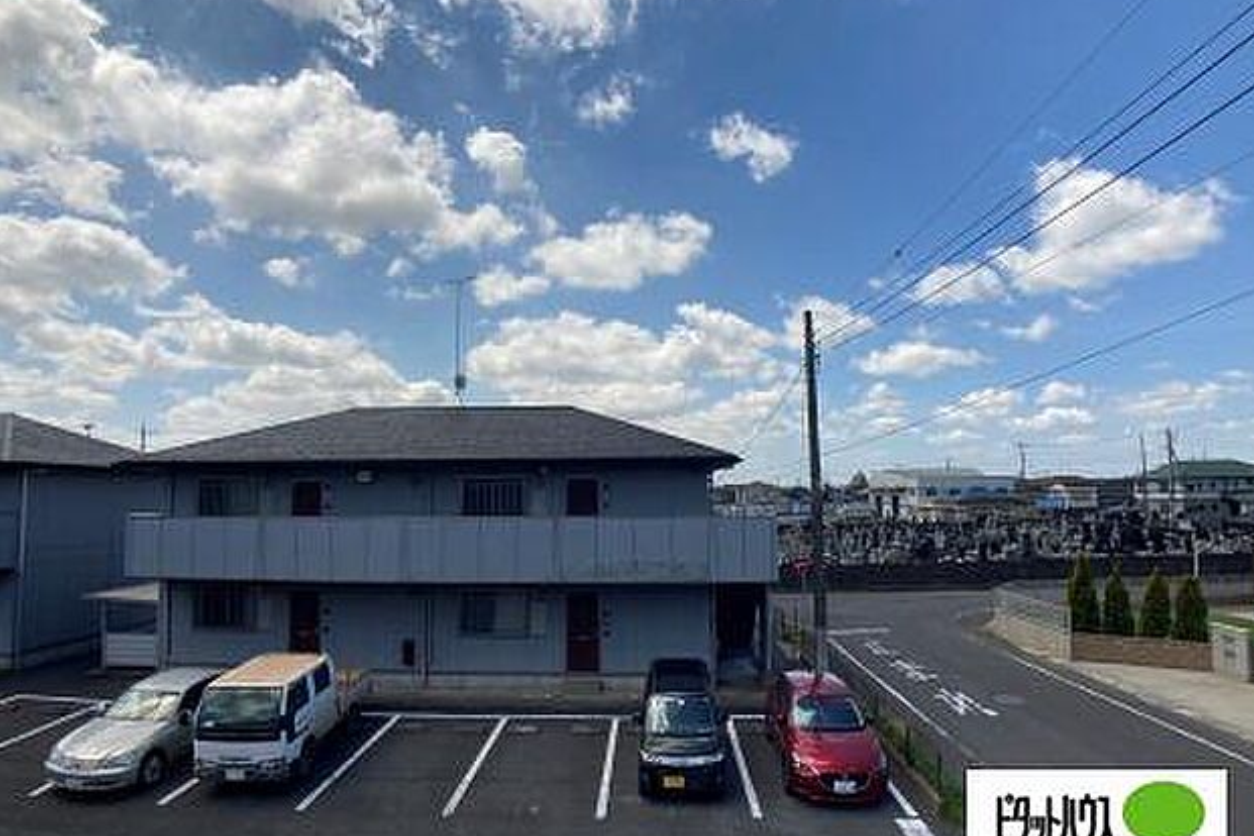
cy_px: 438
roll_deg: -0.3
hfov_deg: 61.9
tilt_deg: +5.1
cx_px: 638
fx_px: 1045
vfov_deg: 43.6
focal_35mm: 30
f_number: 1.8
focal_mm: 3.99
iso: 20
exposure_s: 1/3003
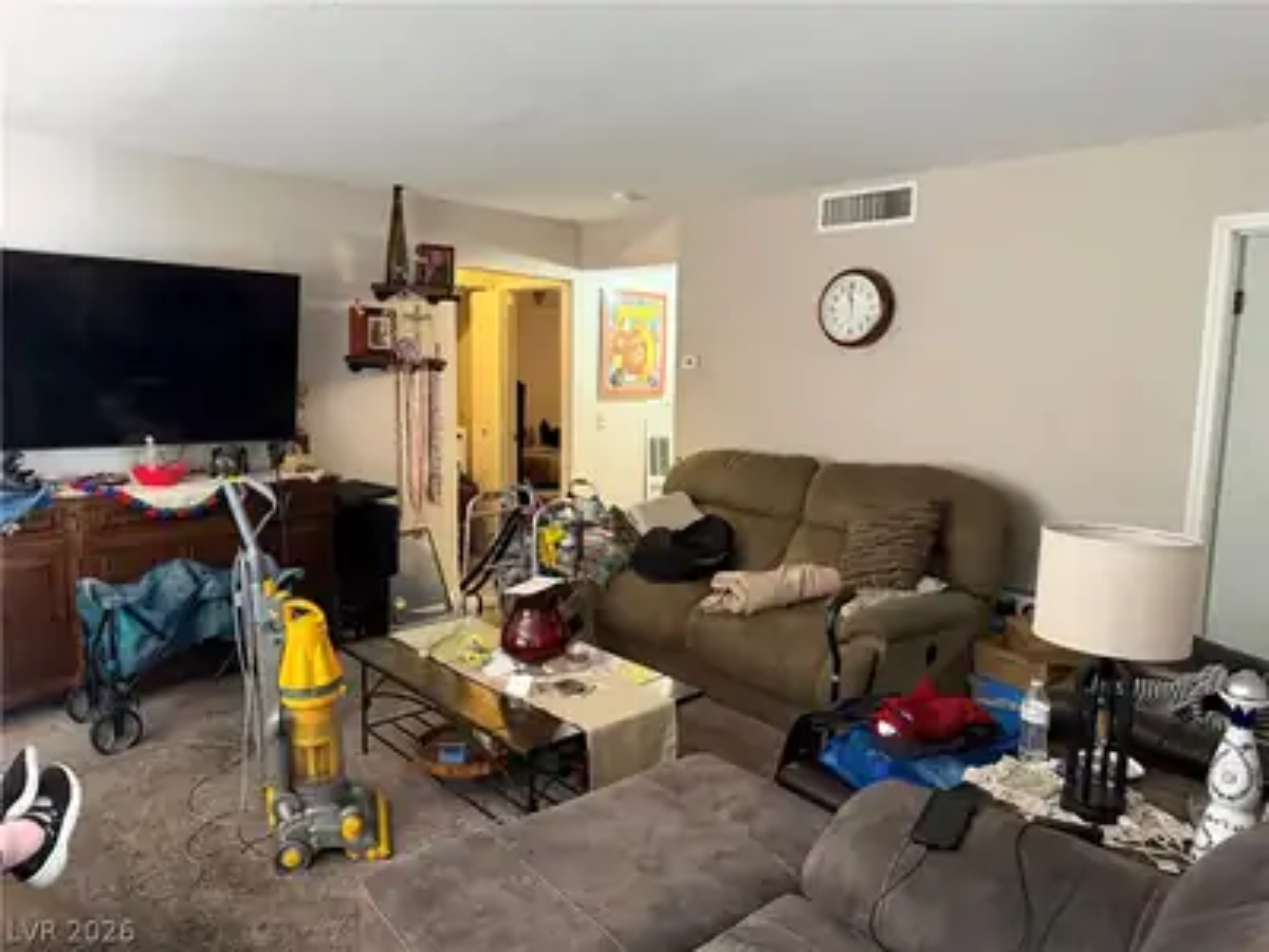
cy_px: 476
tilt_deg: -6.6
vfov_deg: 56.8
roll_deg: -1.4
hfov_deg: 71.6
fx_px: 880
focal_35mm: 24
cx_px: 634
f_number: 1.78
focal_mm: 6.76
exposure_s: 1/60
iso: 640
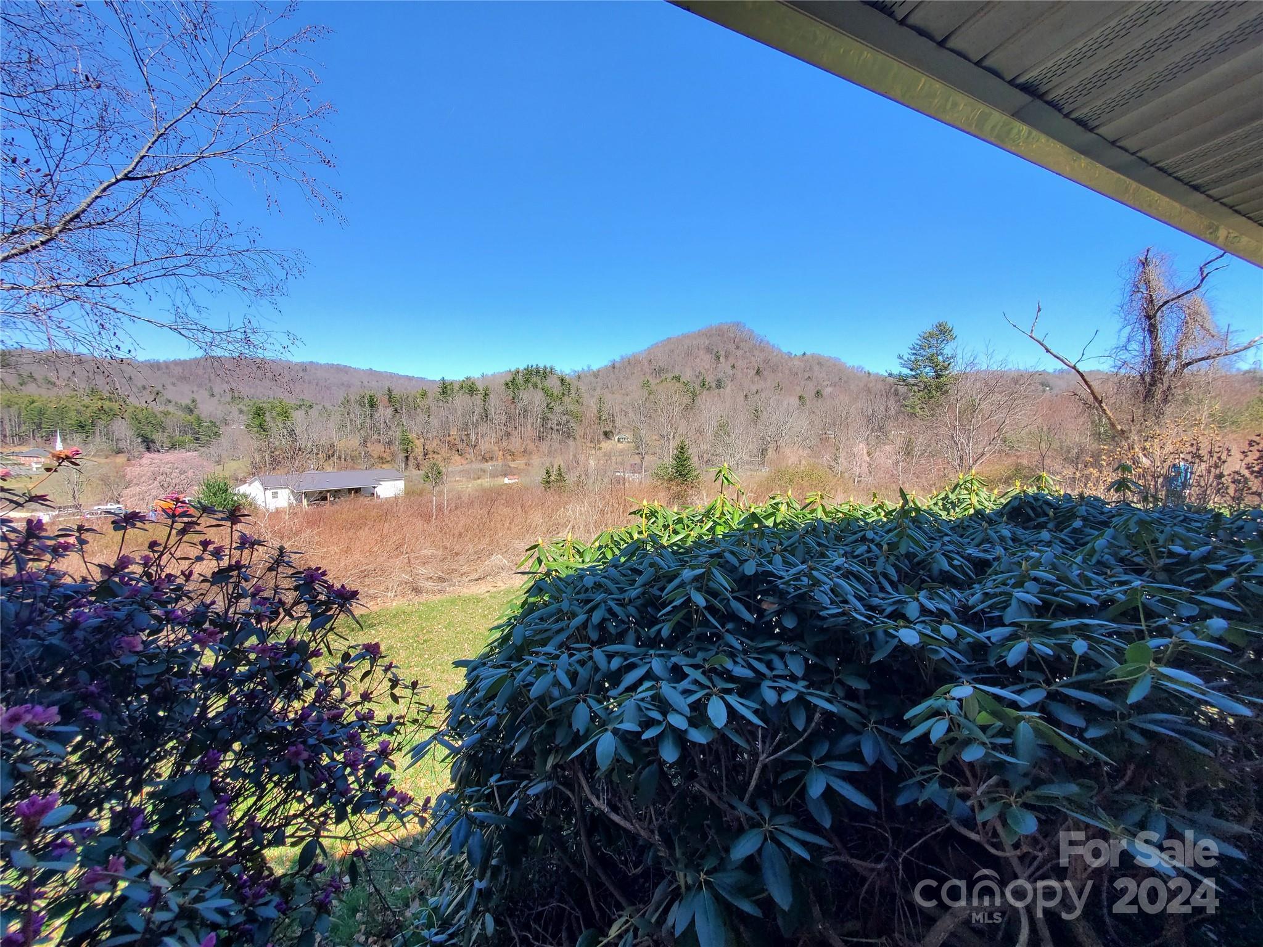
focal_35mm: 13
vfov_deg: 89.9
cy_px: 474
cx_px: 632
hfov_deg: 106.2
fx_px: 474
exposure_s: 1/501
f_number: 2.2
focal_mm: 1.8
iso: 50
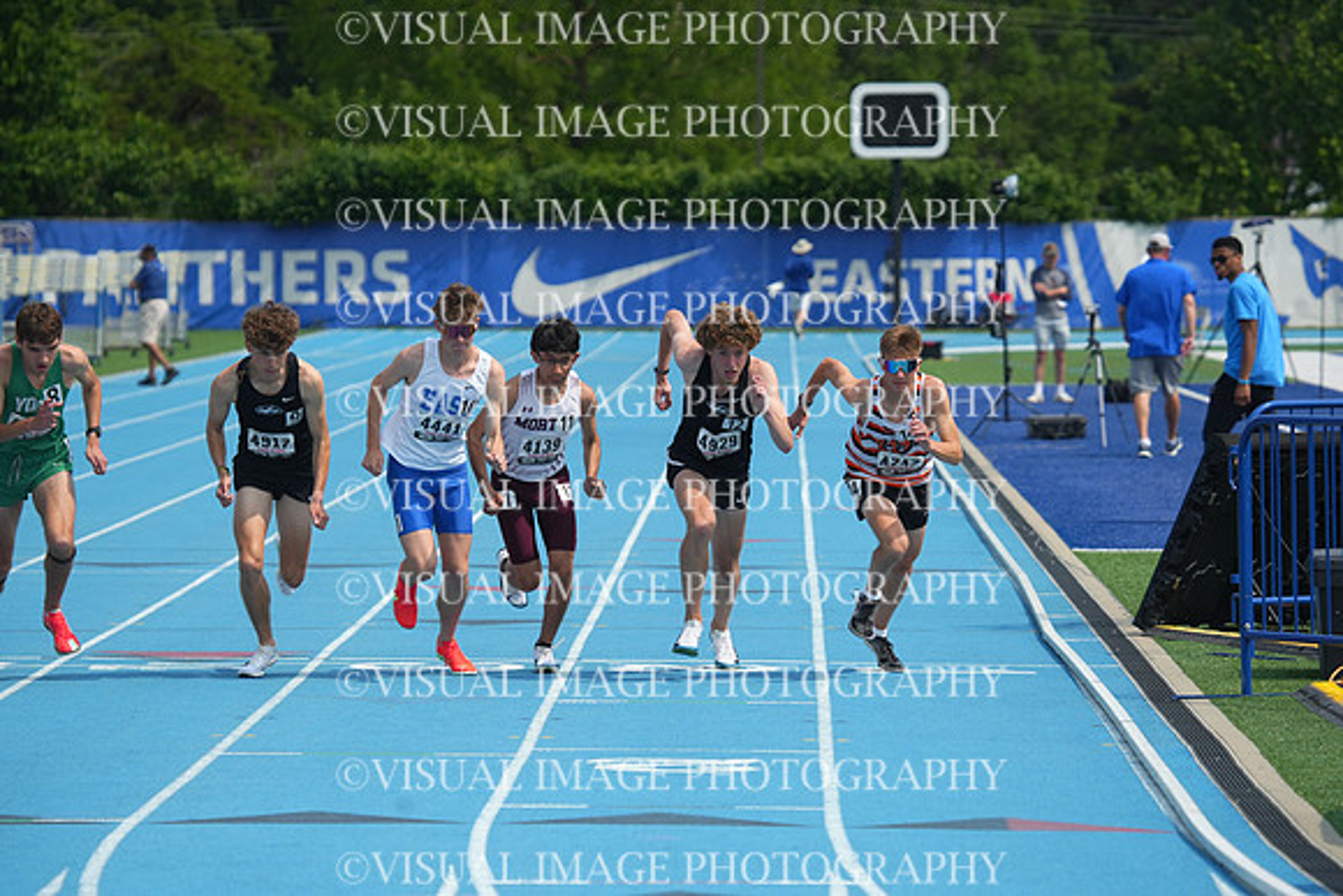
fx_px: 8209
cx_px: 672
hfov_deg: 9.4
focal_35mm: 220
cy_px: 448
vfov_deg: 6.2
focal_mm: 220
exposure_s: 1/3200
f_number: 5.6
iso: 500
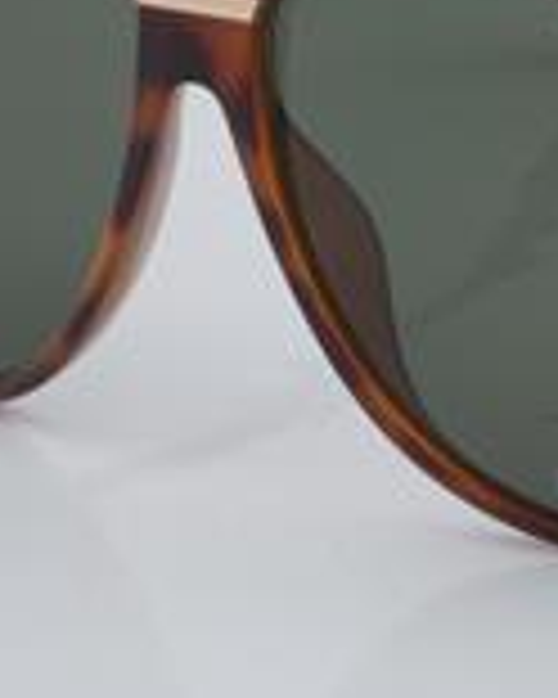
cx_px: 608
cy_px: 203
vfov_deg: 9.7
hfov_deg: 7.7
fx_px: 4112
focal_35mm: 199
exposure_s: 1/4
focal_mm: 55
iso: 100
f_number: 32
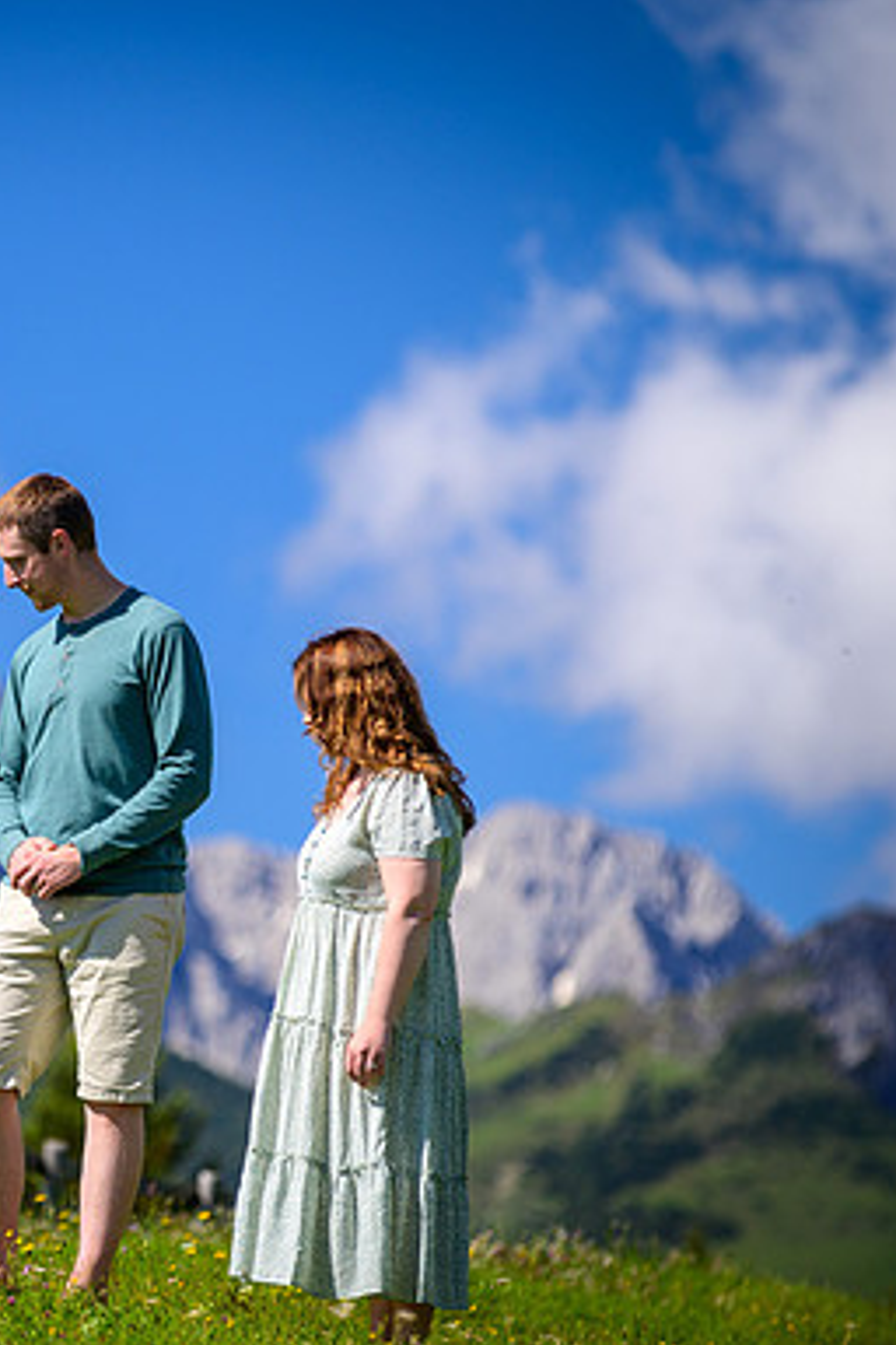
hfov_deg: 4.5
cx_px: -28
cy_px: 672
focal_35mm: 302
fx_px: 11274
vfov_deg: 6.8
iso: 100
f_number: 4.5
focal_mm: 200
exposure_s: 1/800
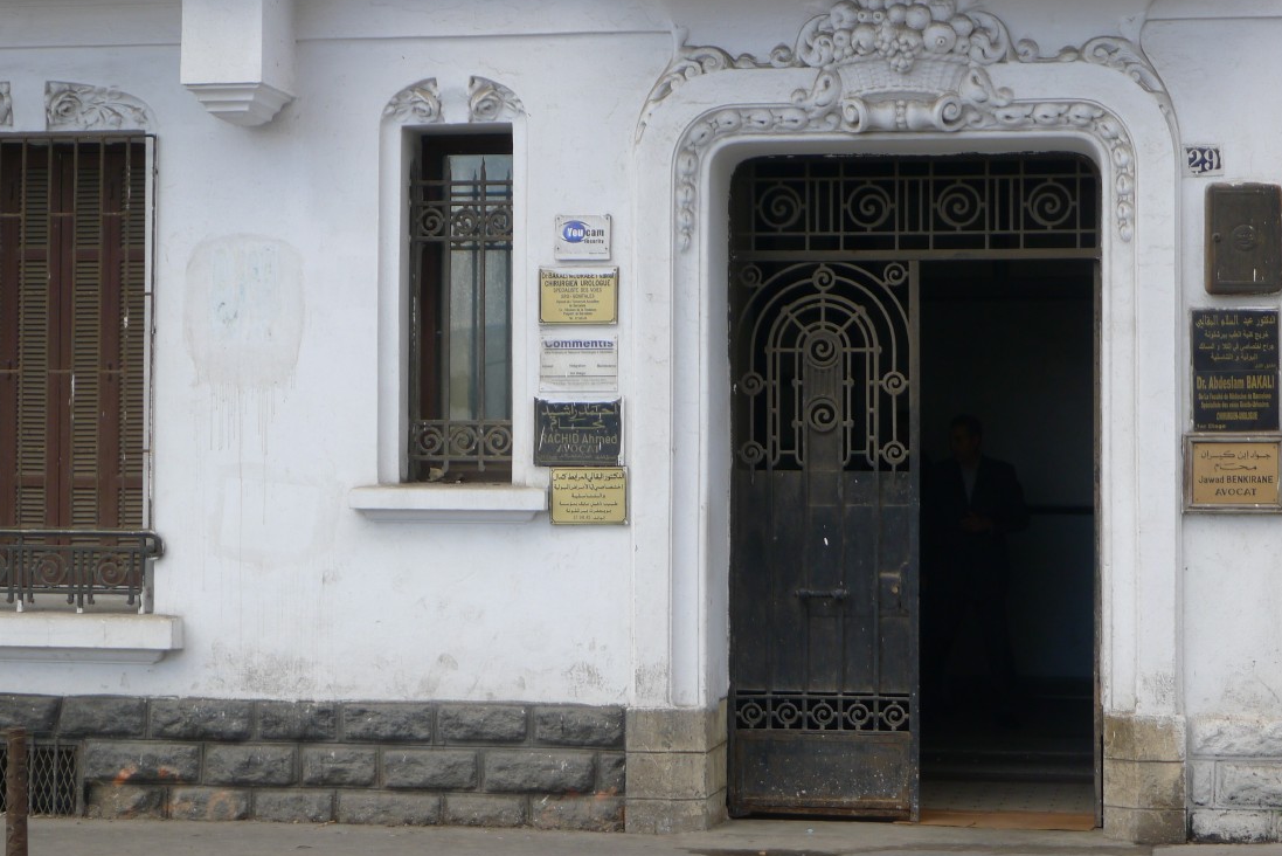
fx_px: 2921
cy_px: 432
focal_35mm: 82
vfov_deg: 16.7
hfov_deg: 24.8
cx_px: 663
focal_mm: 16
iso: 80
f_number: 3.1
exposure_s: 1/250
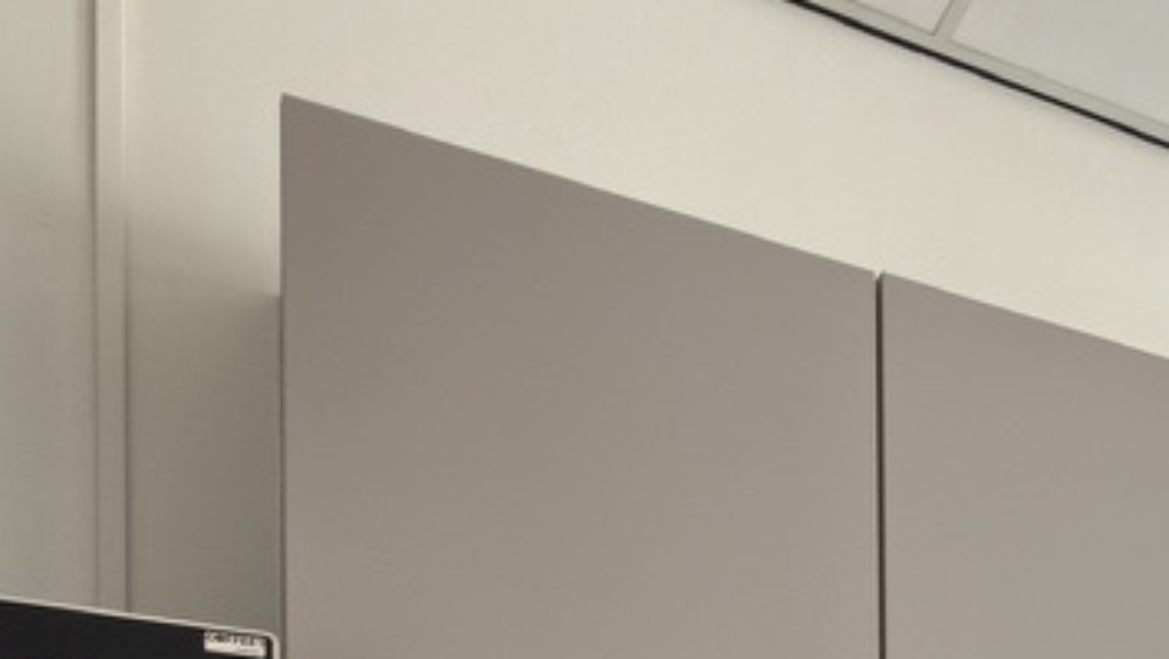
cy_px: 1127
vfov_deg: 20.6
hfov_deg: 44.0
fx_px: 1364
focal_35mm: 44
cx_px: 945
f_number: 2.2
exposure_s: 1/33
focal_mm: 2.22
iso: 64
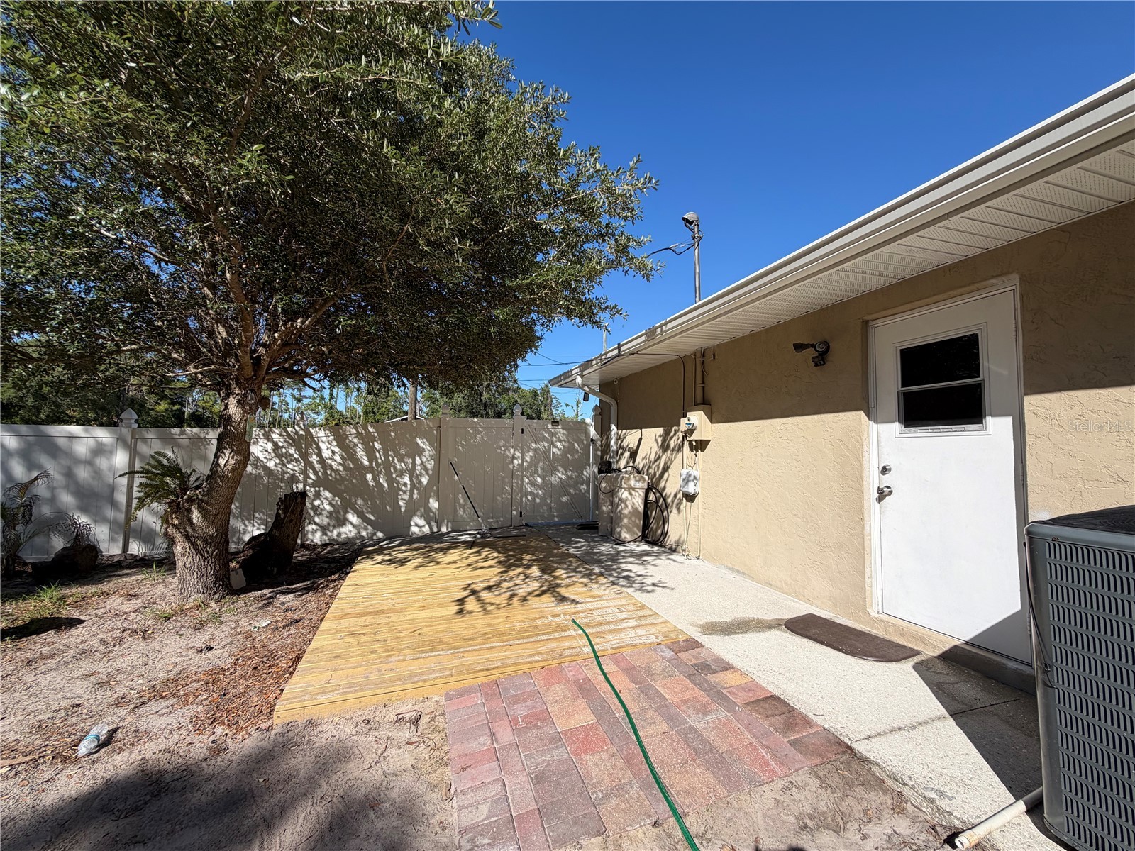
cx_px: 568
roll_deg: -1.0
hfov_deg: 102.1
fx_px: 459
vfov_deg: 85.7
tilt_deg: +2.5
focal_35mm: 14
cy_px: 426
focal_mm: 2.22
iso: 20
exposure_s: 1/914
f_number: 2.2
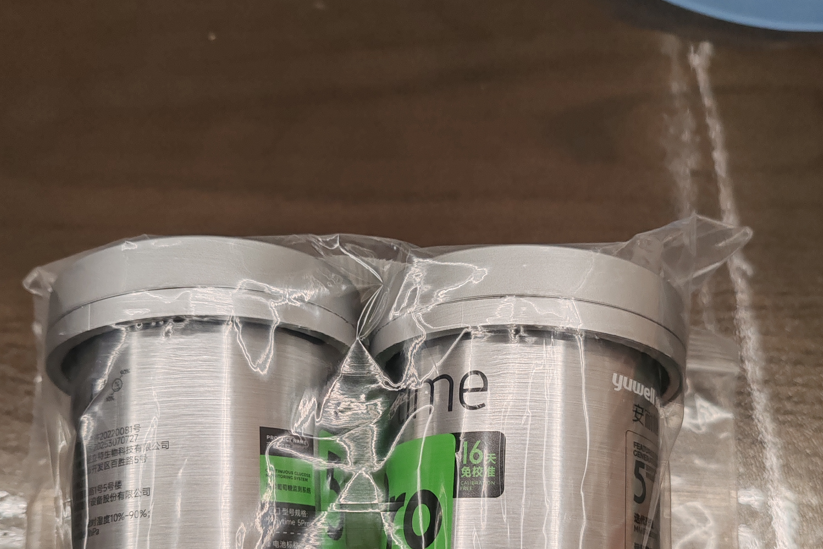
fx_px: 869
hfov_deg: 50.7
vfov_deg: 34.6
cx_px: 412
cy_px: 386
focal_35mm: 38
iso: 500
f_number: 1.9
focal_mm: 6.12
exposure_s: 1/100
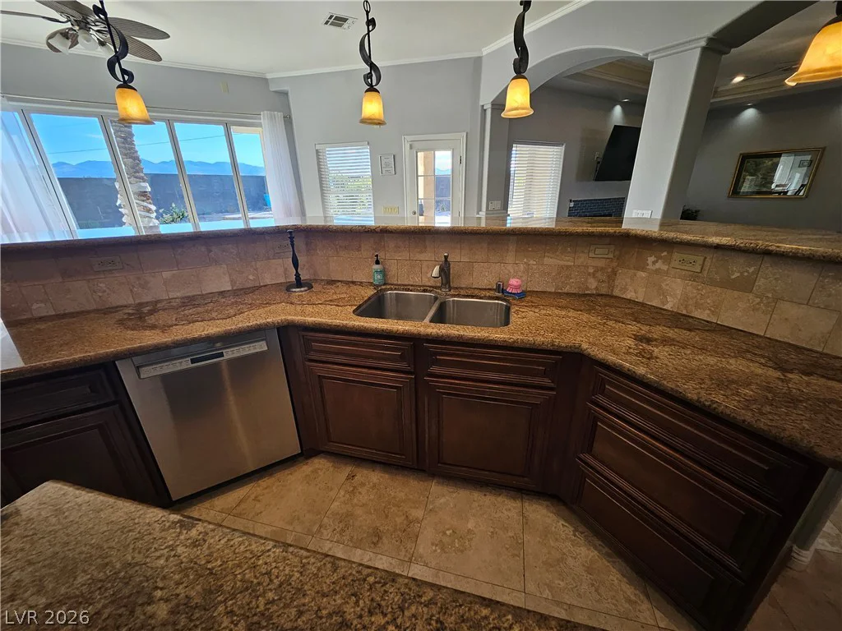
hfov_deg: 106.2
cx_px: 421
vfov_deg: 89.9
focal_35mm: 13
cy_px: 316
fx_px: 316
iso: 50
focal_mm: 1.7
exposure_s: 1/120
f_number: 2.2
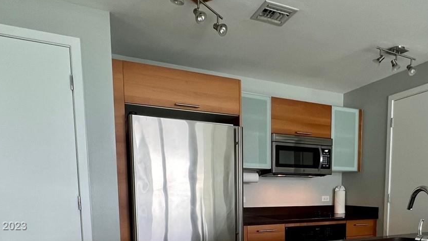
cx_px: 271
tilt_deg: -6.9
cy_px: 227
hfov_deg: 68.6
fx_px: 306
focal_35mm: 27
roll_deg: -0.3
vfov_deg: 39.1
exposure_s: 1/99
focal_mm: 1.57
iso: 160
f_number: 1.8
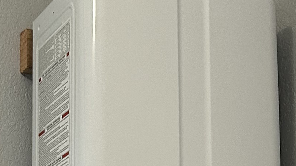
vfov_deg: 8.2
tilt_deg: +7.5
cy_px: 330
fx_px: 1107
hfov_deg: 15.2
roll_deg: +0.3
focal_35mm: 141
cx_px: 128
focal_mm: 5.7
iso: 160
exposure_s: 1/60
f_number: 1.5
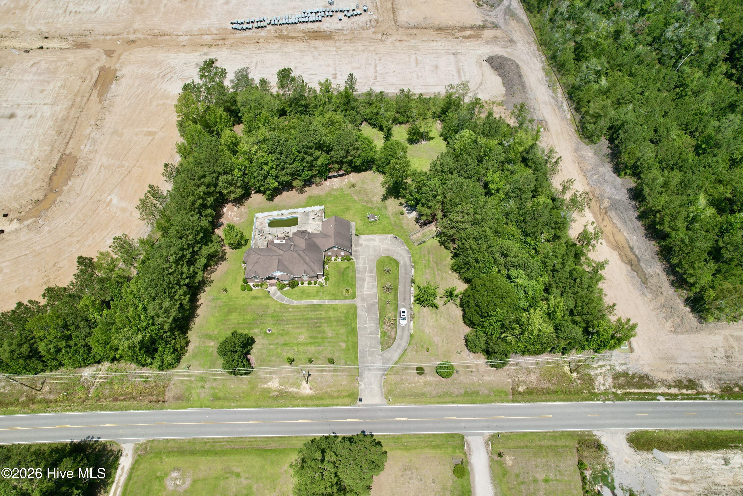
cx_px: 372
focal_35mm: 22
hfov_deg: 78.6
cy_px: 248
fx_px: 454
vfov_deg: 57.2
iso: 120
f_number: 2.8
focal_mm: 8.38
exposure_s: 1/2500
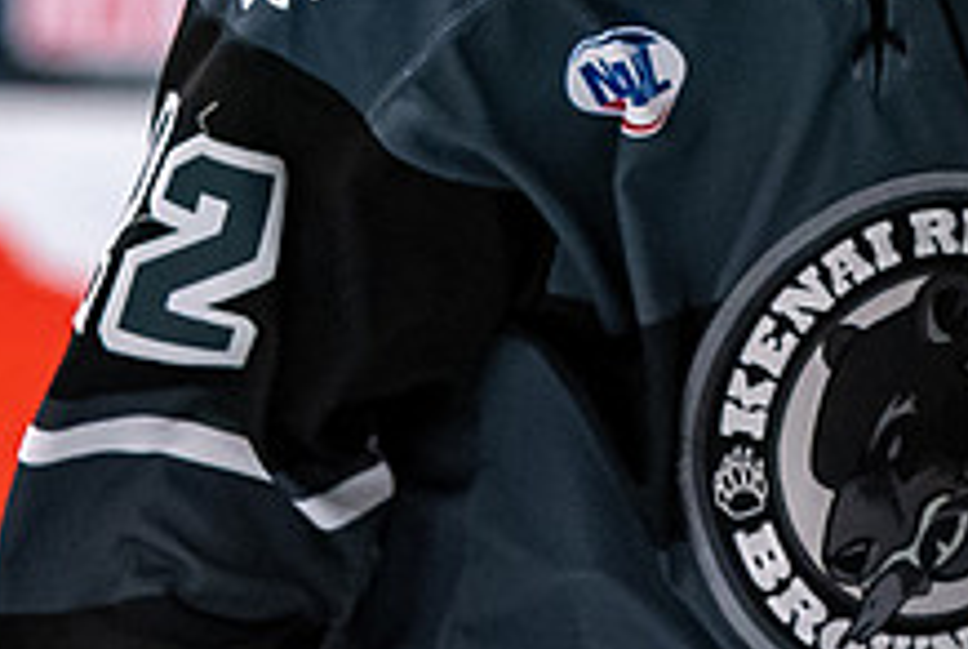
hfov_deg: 2.1
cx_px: 825
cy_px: -624
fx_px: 26090
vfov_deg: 1.4
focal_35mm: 969
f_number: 2.8
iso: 2000
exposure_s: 1/800
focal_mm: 155
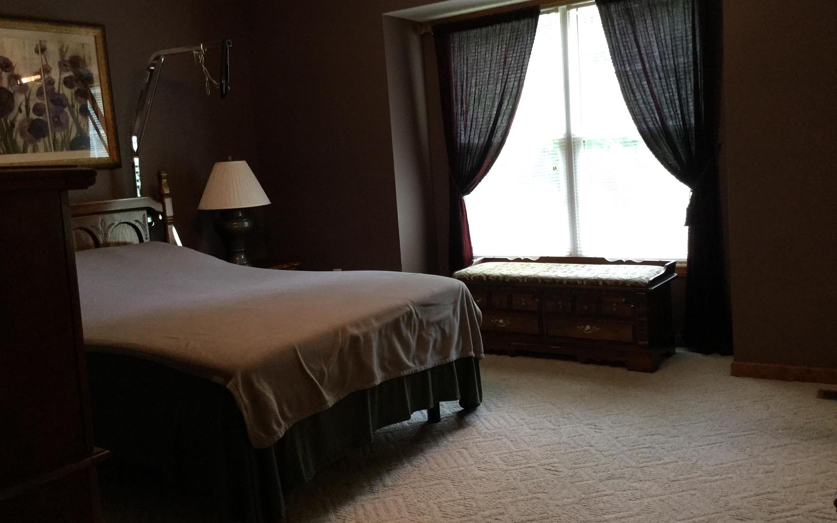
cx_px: 418
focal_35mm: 33
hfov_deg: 58.1
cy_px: 238
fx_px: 753
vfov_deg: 38.3
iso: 80
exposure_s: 1/30
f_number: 2.4
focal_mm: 3.3
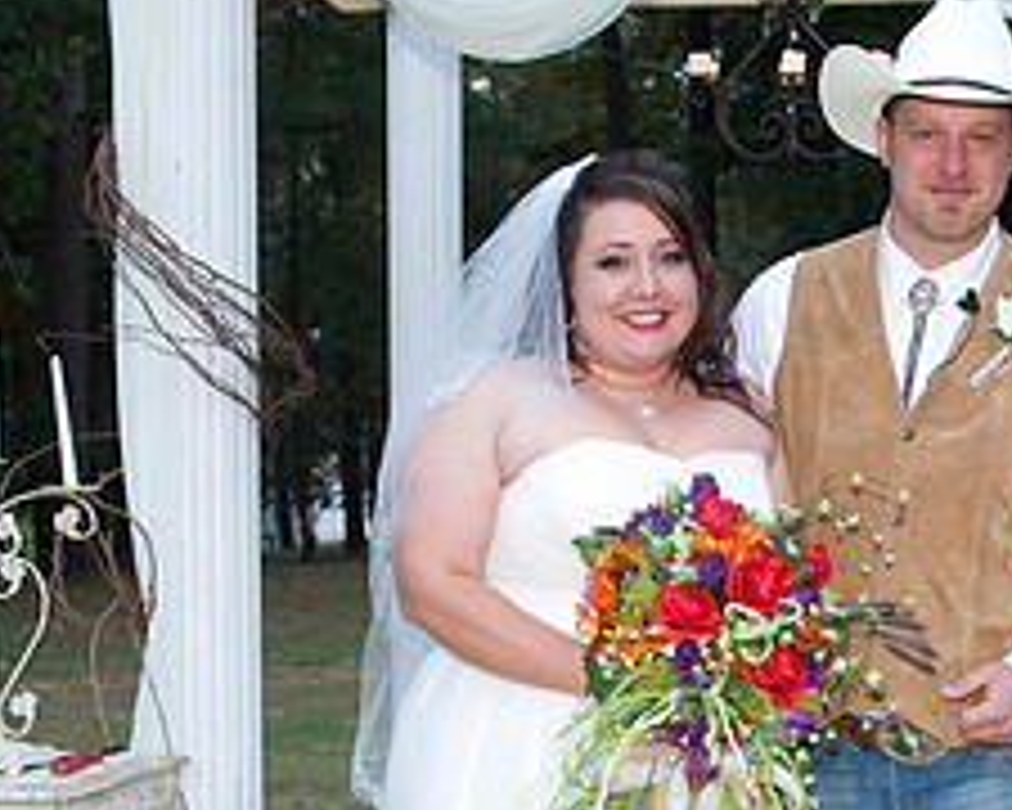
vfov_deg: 20.1
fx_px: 2246
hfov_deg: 25.2
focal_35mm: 75
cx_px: 724
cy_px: 688
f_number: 4
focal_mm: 31
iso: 800
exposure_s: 1/100
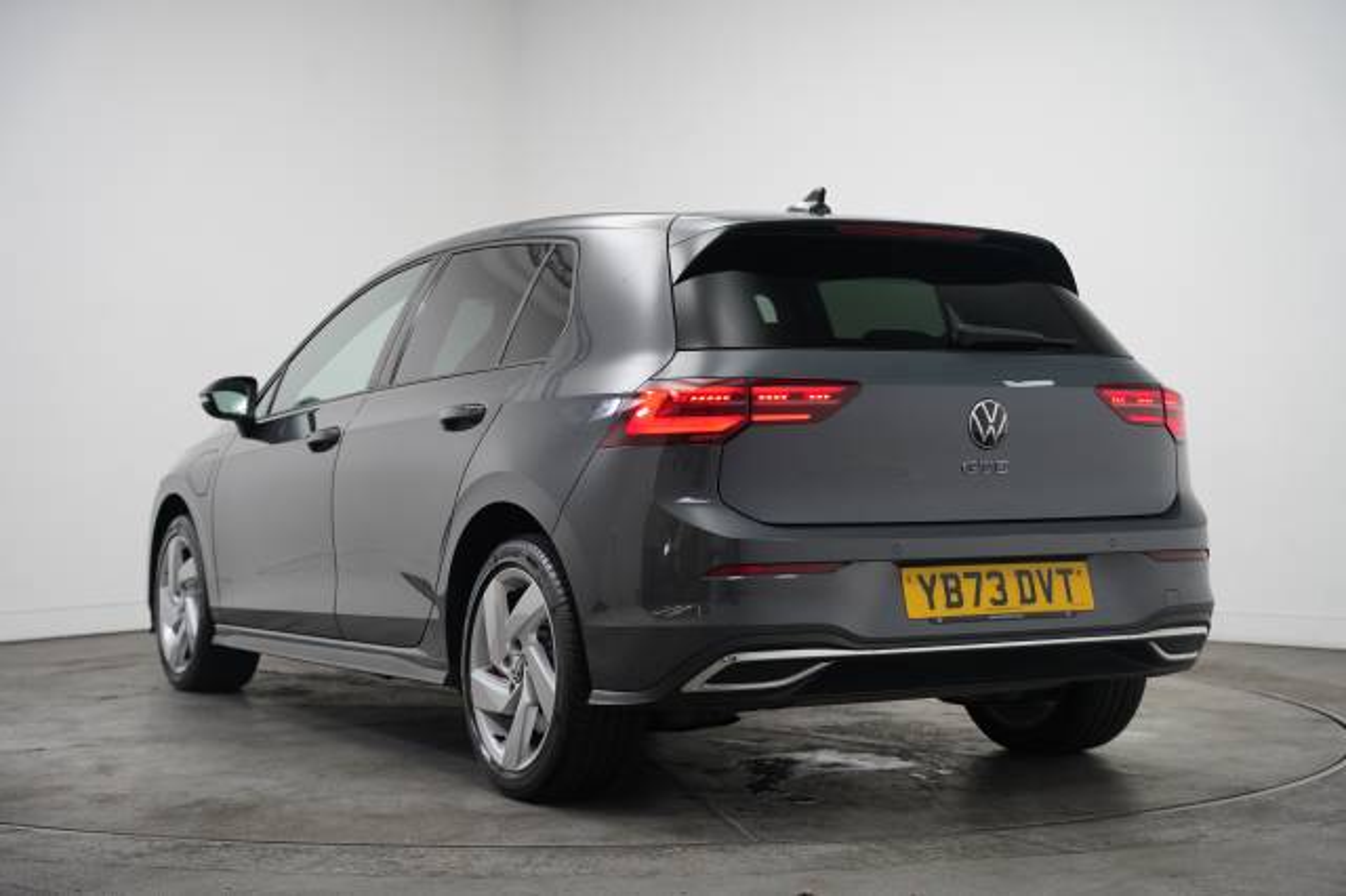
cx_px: 673
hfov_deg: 37.2
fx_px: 1999
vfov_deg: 25.3
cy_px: 448
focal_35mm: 54
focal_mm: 53.5
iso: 1600
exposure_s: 1/160
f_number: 4
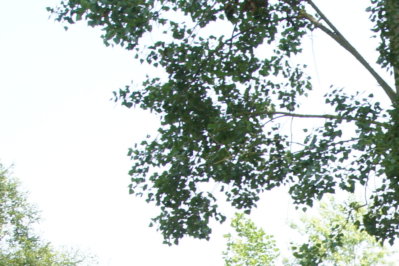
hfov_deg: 14.6
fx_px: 1407
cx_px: 668
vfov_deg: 10.1
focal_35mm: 127
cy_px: 495
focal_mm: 22
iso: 200
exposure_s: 1/80
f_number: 9
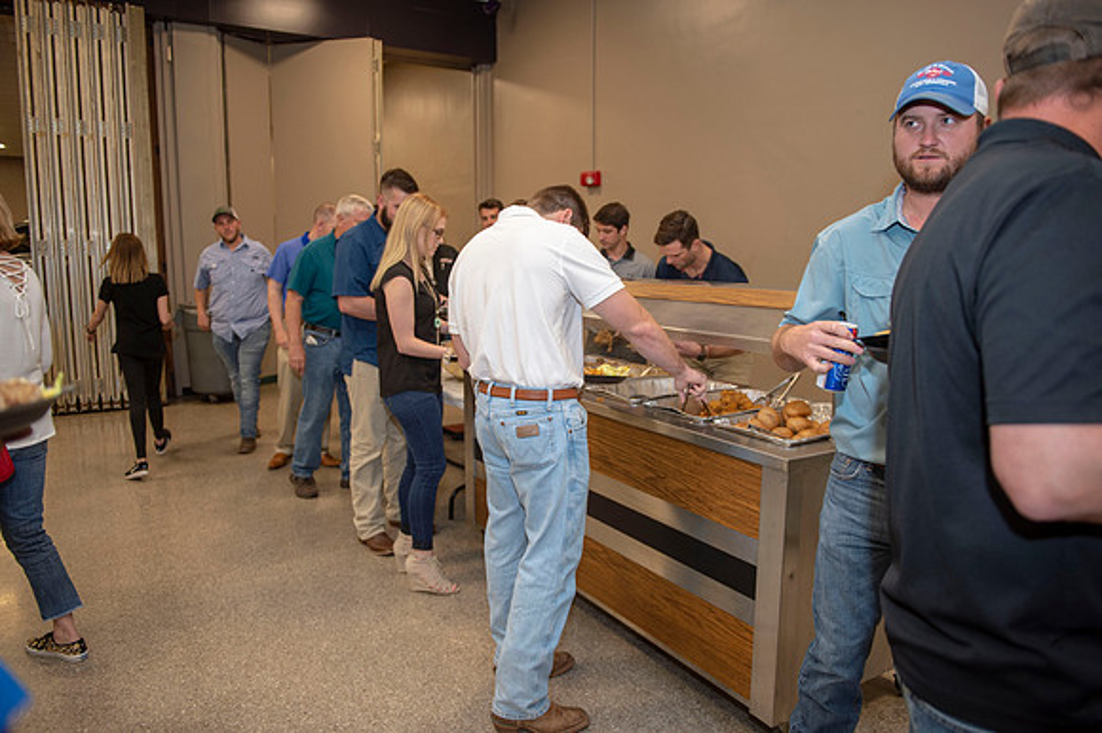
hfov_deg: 69.4
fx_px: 795
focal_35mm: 26
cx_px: 551
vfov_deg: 49.5
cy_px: 366
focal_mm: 26
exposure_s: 1/100
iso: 800
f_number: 2.8
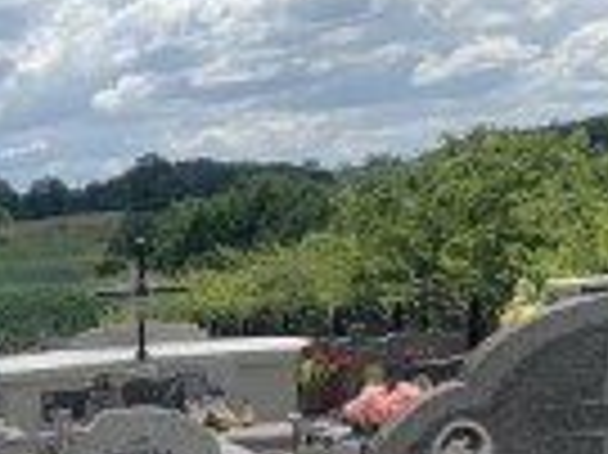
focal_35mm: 123
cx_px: -662
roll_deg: +5.1
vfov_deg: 11.7
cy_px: 611
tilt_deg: -8.4
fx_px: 2158
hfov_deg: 13.4
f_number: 1.8
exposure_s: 1/2611
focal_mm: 4.25
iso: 25
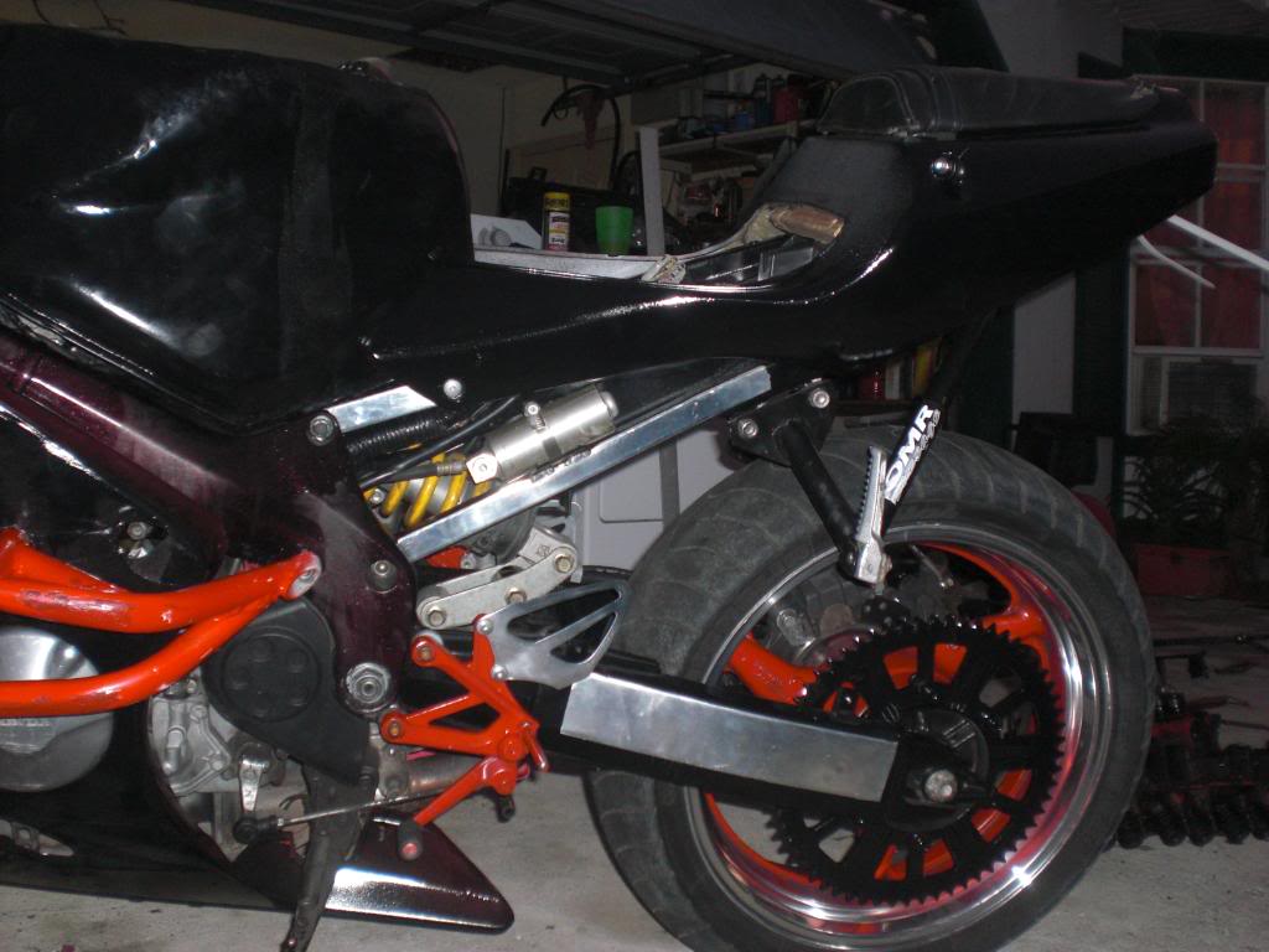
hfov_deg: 49.0
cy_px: 476
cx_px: 634
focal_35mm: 38
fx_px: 1393
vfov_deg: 37.7
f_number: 3.1
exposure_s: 1/60
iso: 200
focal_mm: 6.3
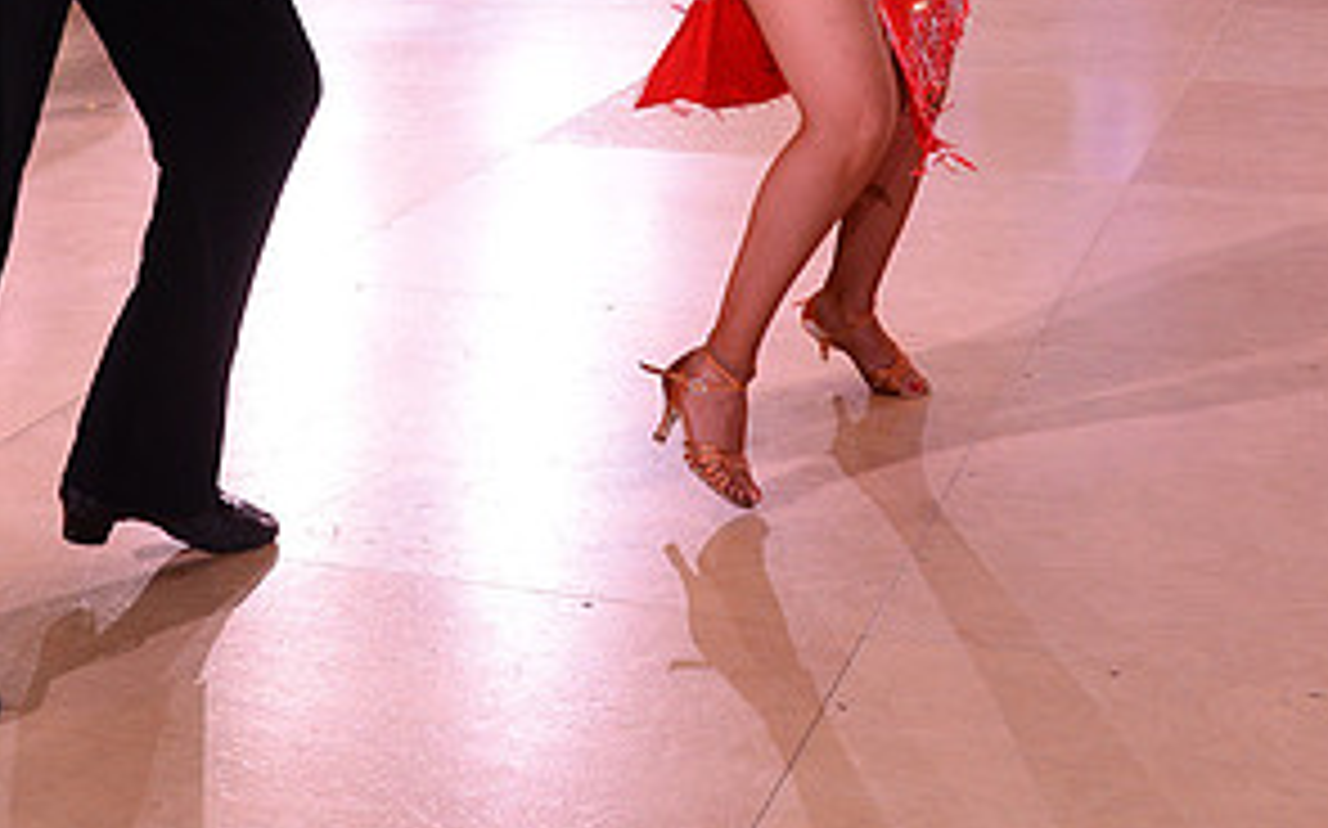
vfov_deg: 16.3
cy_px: -238
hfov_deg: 27.1
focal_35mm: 76
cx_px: 502
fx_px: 2749
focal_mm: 38
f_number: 6.3
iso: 2500
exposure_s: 1/250
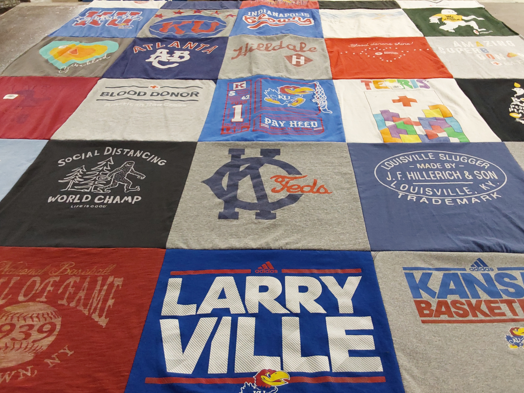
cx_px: 267
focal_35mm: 29
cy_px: 199
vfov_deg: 48.2
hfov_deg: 61.6
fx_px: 439
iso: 160
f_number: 1.9
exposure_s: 1/60
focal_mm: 2.91
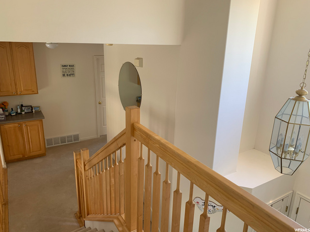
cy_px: 116
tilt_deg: -18.7
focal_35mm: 26
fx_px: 233
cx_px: 155
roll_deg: -1.7
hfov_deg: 67.3
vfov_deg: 53.1
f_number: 1.8
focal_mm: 4.25
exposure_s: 1/121
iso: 80
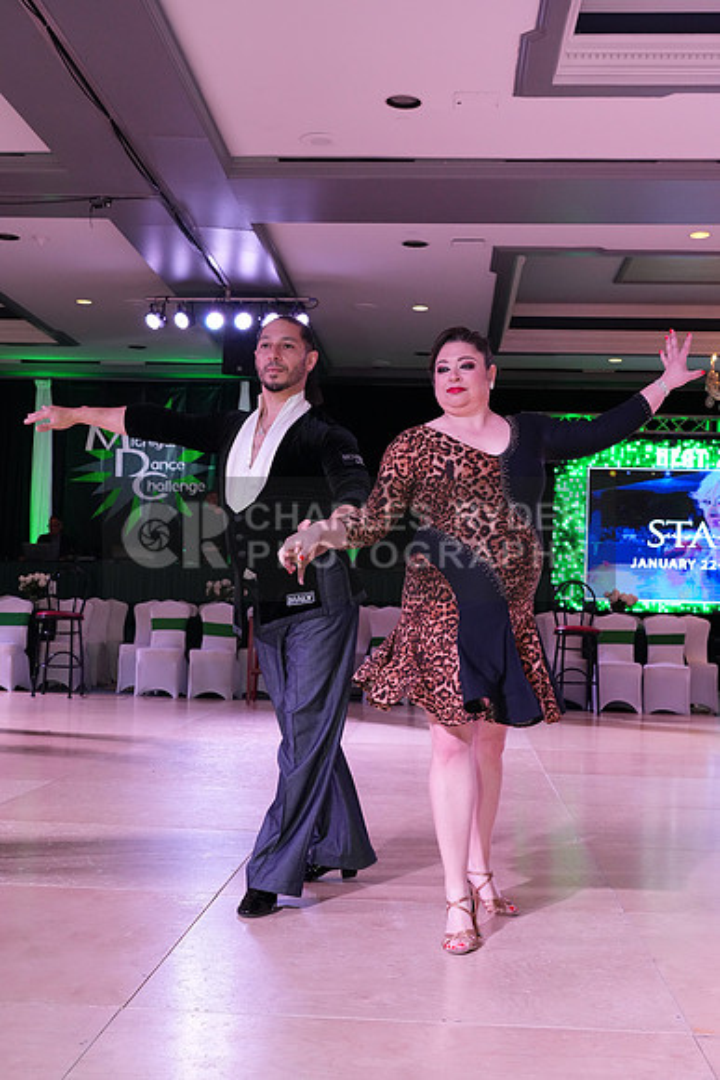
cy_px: 540
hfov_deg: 31.2
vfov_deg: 45.4
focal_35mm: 43
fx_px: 1289
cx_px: 360
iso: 3200
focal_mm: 43
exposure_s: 1/250
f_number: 7.1
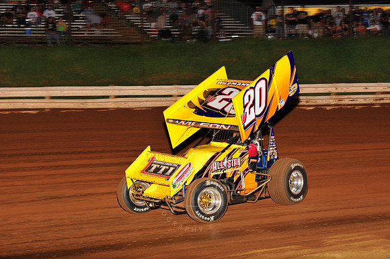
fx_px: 931
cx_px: 195
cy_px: 130
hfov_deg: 23.7
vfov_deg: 15.9
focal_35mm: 86
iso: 1000
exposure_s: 1/320
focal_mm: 86
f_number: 6.3
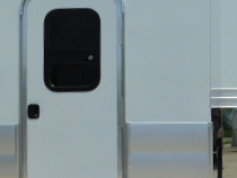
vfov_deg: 21.0
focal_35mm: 70
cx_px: 230
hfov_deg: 26.4
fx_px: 480
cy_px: 105
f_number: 6
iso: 125
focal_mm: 4
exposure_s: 1/800
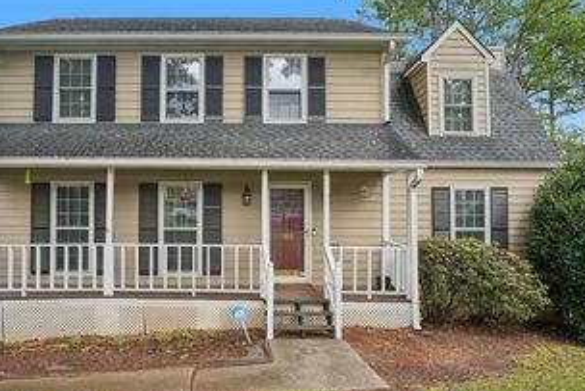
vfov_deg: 55.0
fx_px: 374
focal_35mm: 23
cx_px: 229
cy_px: 217
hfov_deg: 75.1
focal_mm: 14
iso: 100
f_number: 8
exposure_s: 1/80
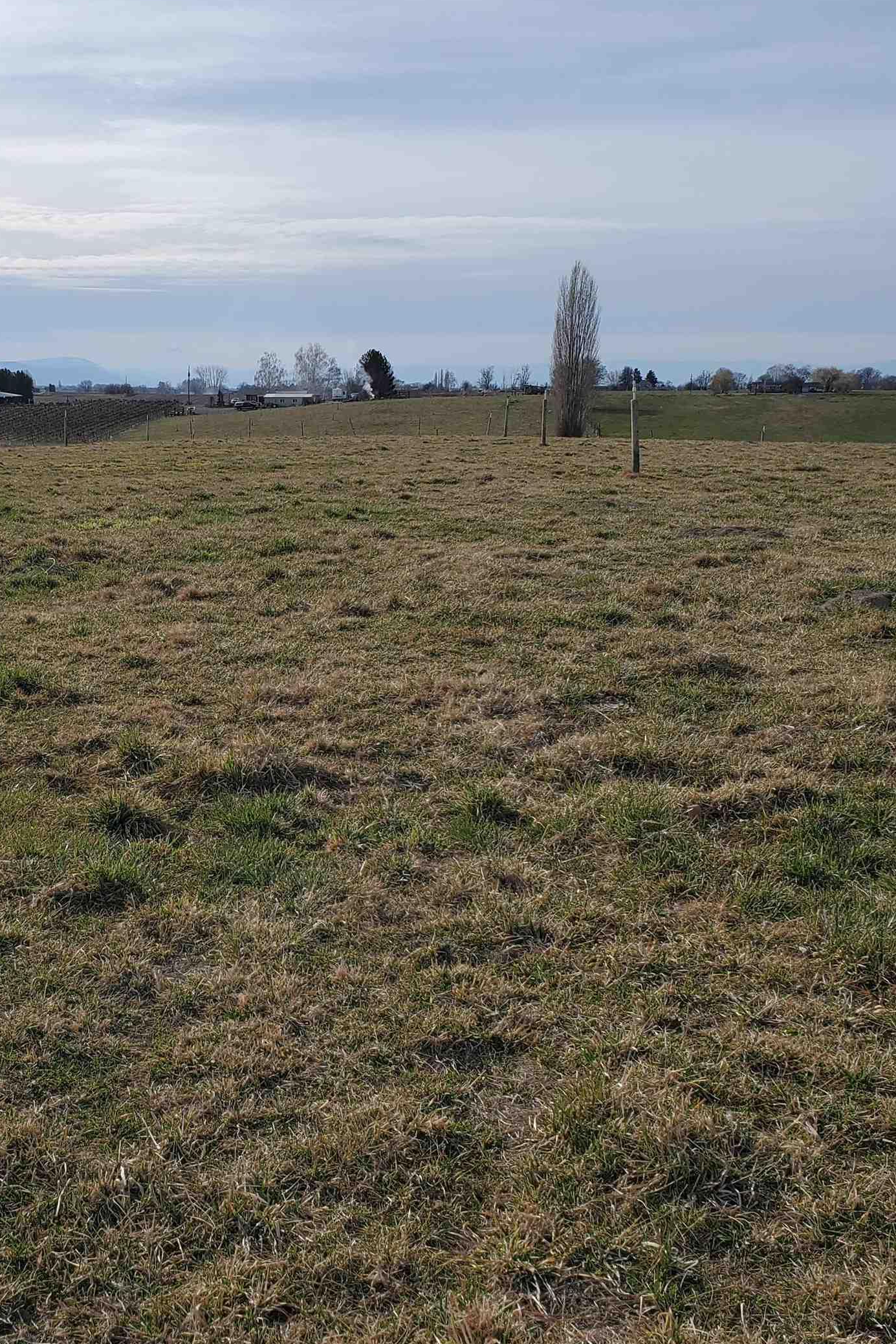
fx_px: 1493
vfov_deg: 48.5
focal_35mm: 40
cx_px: 182
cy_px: 684
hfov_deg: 32.5
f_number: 2.4
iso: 50
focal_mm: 4.3
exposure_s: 1/3109
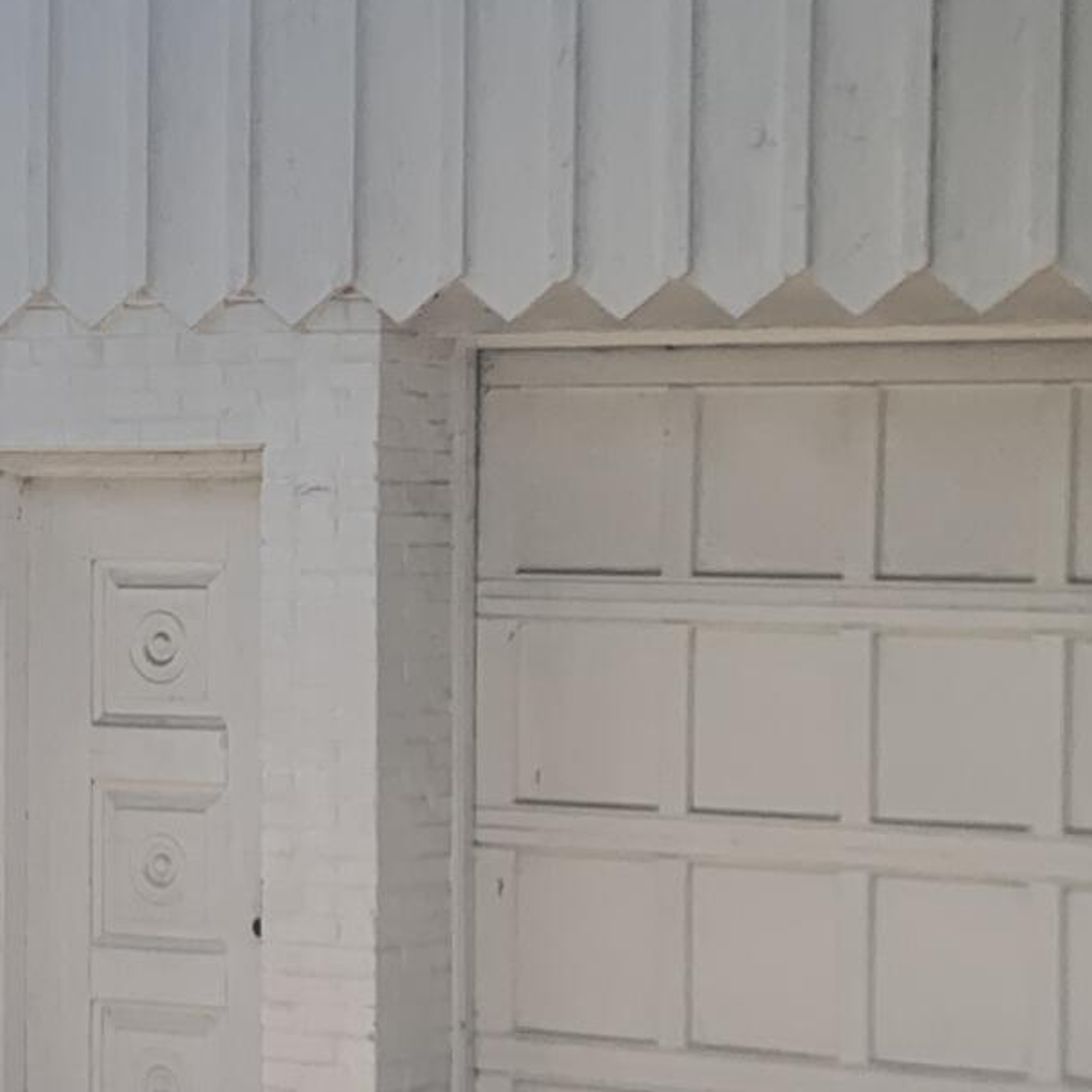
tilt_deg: -1.2
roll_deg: -0.8
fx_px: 4033
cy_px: 772
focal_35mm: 113
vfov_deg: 15.4
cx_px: 666
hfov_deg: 15.4
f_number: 1.8
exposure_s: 1/1032
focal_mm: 4.25
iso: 25
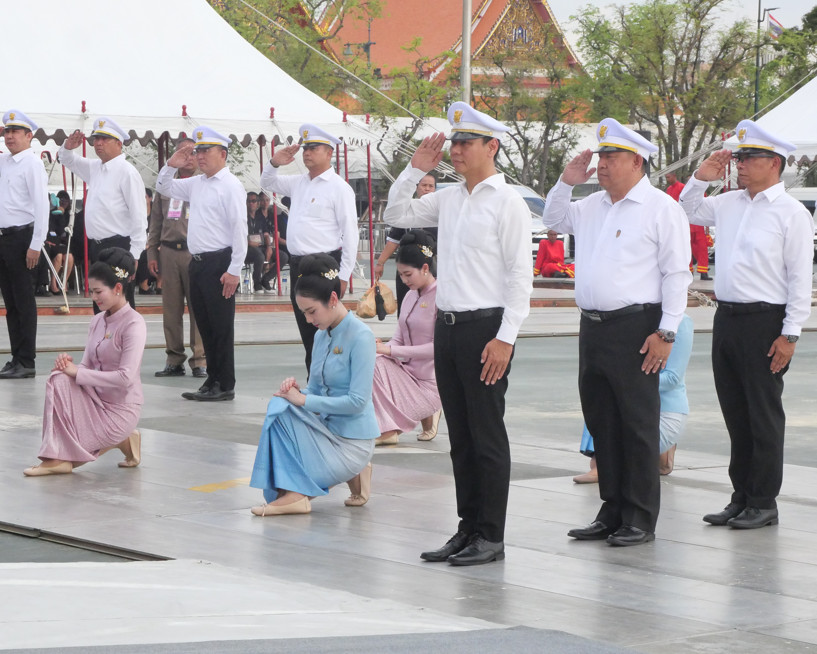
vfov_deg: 13.5
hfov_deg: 16.8
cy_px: 327
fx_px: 2757
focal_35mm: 114
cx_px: 477
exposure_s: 1/1600
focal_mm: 49
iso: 3200
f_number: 11
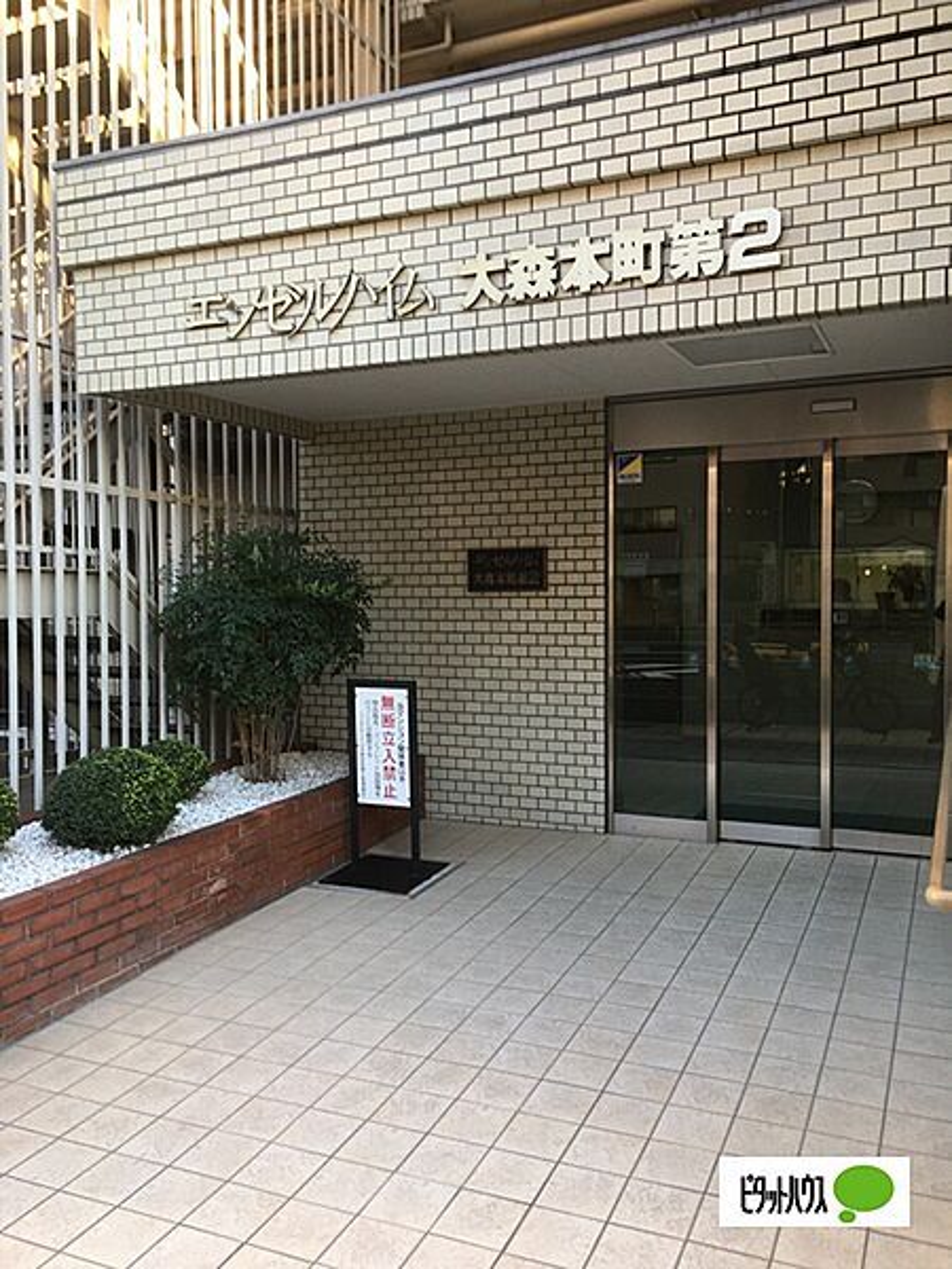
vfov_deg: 61.7
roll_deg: +1.5
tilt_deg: -1.7
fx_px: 1063
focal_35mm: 29
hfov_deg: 48.2
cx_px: 476
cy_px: 634
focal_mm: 4.15
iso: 25
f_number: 2.2
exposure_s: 1/60
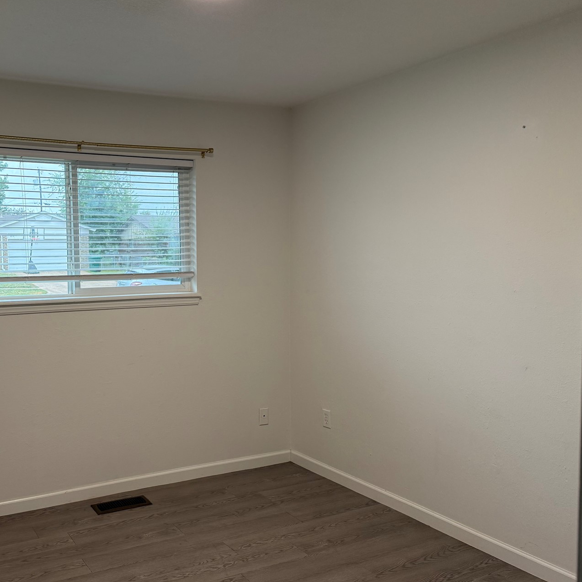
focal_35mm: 32
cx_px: 146
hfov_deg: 49.1
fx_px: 609
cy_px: 286
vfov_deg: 51.1
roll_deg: +0.9
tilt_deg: -2.8
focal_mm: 6.76
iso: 160
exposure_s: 1/120
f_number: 1.78
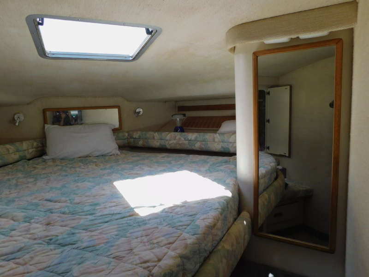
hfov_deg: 73.9
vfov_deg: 58.9
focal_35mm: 23
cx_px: 184
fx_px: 245
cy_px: 138
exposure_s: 1/400
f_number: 3
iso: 125
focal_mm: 4
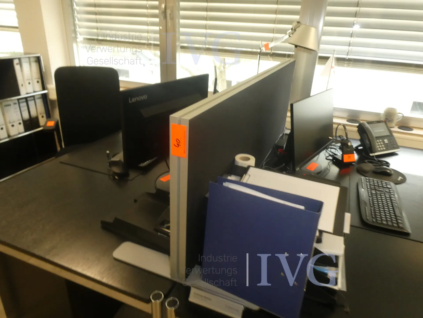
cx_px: 212
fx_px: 293
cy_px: 159
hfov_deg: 71.6
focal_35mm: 24
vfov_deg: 56.8
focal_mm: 4.3
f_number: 3.3
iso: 400
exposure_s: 1/60
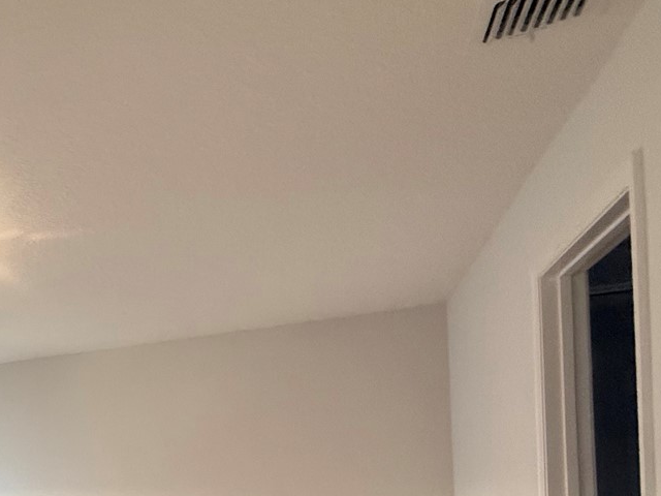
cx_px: -53
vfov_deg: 36.6
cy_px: 496
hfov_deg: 42.4
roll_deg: +1.4
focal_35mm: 35
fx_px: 668
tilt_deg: +1.2
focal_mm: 2.22
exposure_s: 1/120
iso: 500
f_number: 2.2
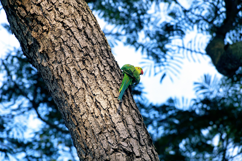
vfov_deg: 6.8
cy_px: 80
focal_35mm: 202
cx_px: 121
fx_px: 1360
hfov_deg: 10.2
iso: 200
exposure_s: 1/250
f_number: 5.6
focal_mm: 135
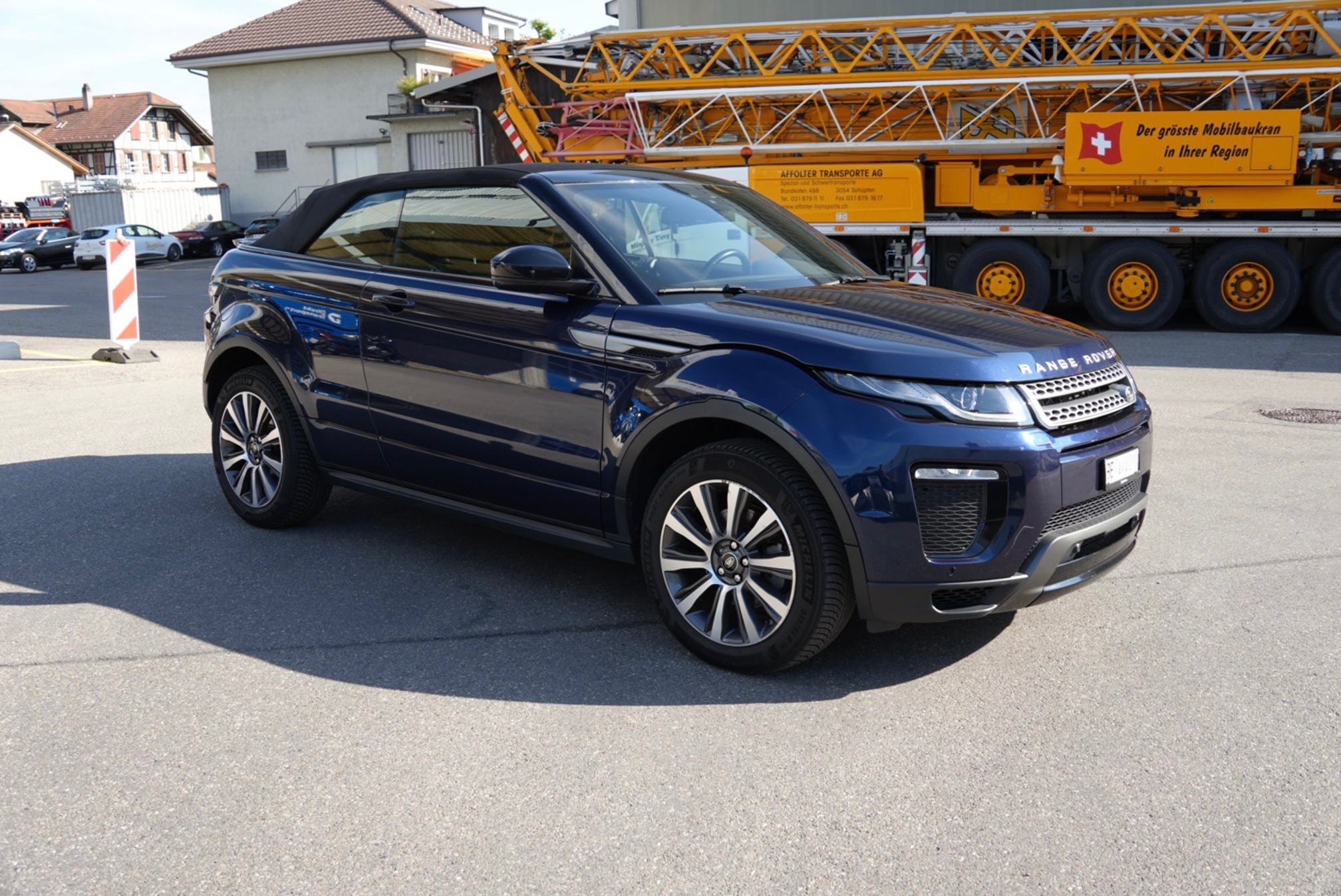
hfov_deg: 59.5
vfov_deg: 41.8
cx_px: 670
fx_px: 1174
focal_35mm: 32
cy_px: 448
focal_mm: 21
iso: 100
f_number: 4
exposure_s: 1/250
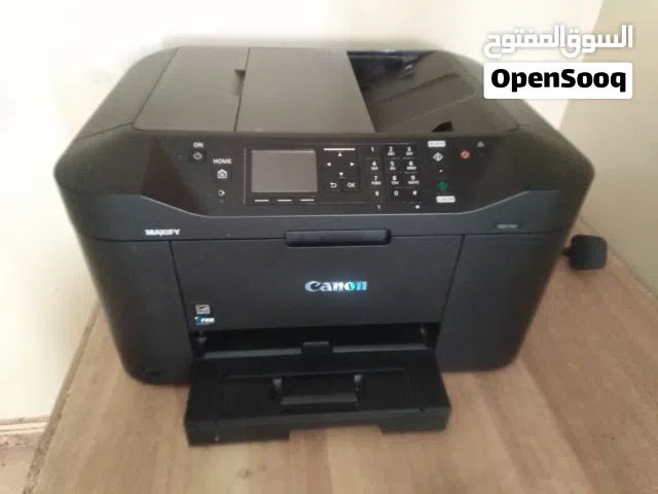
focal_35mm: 25
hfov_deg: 69.4
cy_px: 247
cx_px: 329
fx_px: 475
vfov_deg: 54.9
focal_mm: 3.37
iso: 1286
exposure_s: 1/14.3
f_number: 2.2
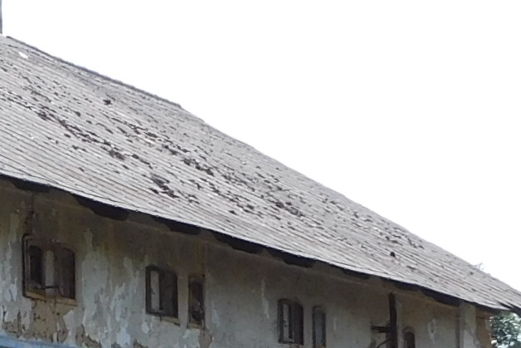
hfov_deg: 10.6
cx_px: -624
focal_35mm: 173
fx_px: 2504
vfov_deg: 7.9
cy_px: 370
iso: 125
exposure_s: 1/800
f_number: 3.6
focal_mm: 5.7
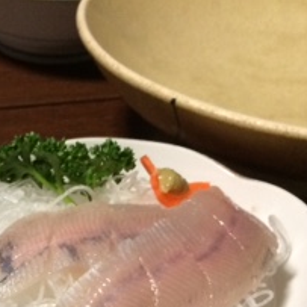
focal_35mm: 81
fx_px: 813
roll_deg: +2.0
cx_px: -101
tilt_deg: -43.3
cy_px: 360
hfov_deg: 19.6
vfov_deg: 20.2
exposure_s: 1/30
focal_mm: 4.15
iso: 160
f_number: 2.2
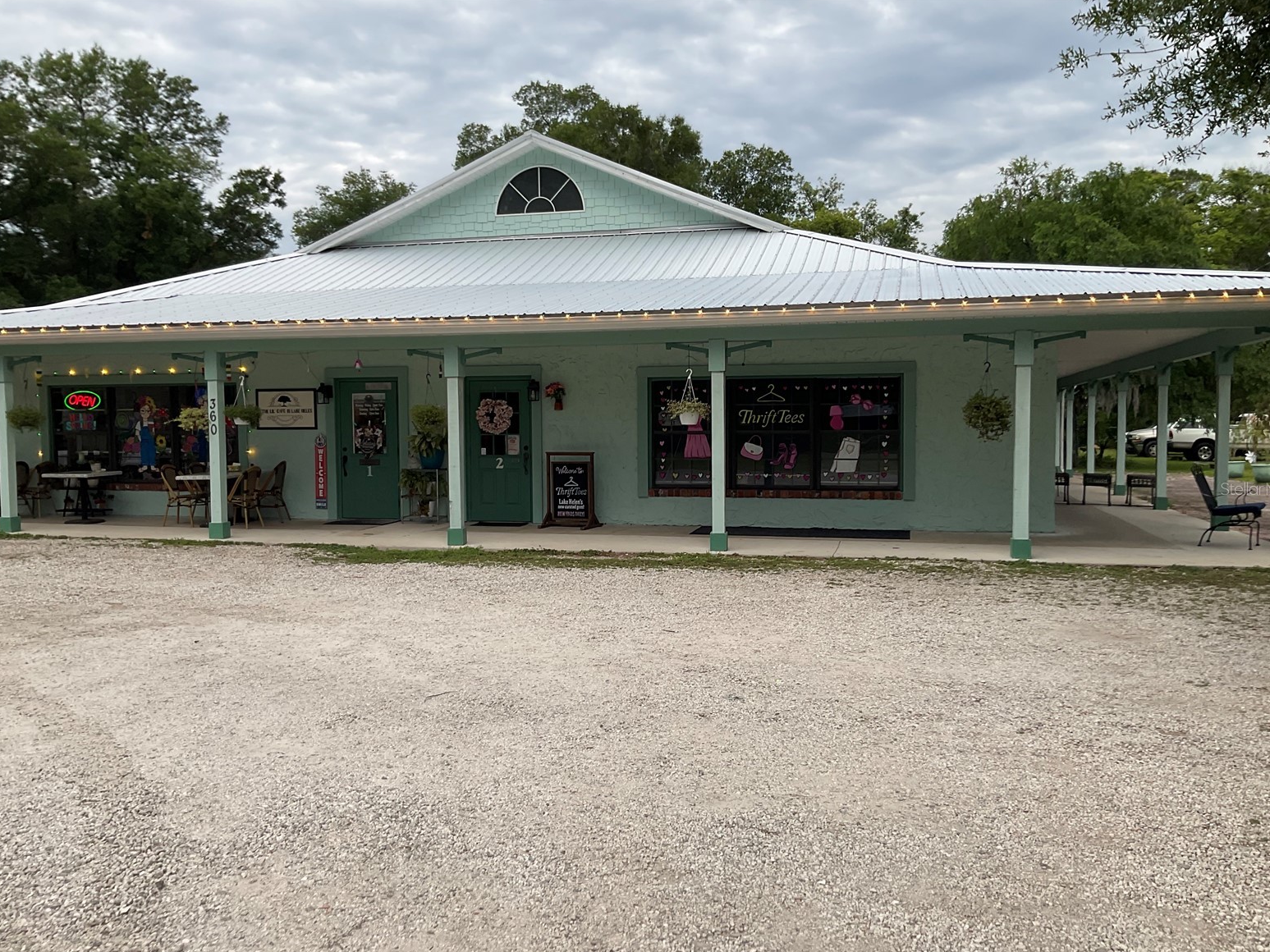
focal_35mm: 30
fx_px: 1101
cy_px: 488
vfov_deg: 46.8
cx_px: 641
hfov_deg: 60.0
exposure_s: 1/214
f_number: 1.8
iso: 16
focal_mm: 3
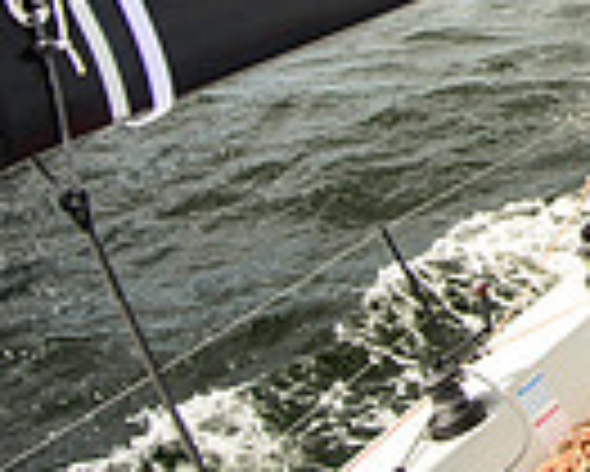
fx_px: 1136
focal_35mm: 65
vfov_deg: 21.5
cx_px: 829
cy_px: -119
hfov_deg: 24.2
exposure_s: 1/1600
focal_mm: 15
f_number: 5
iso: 320
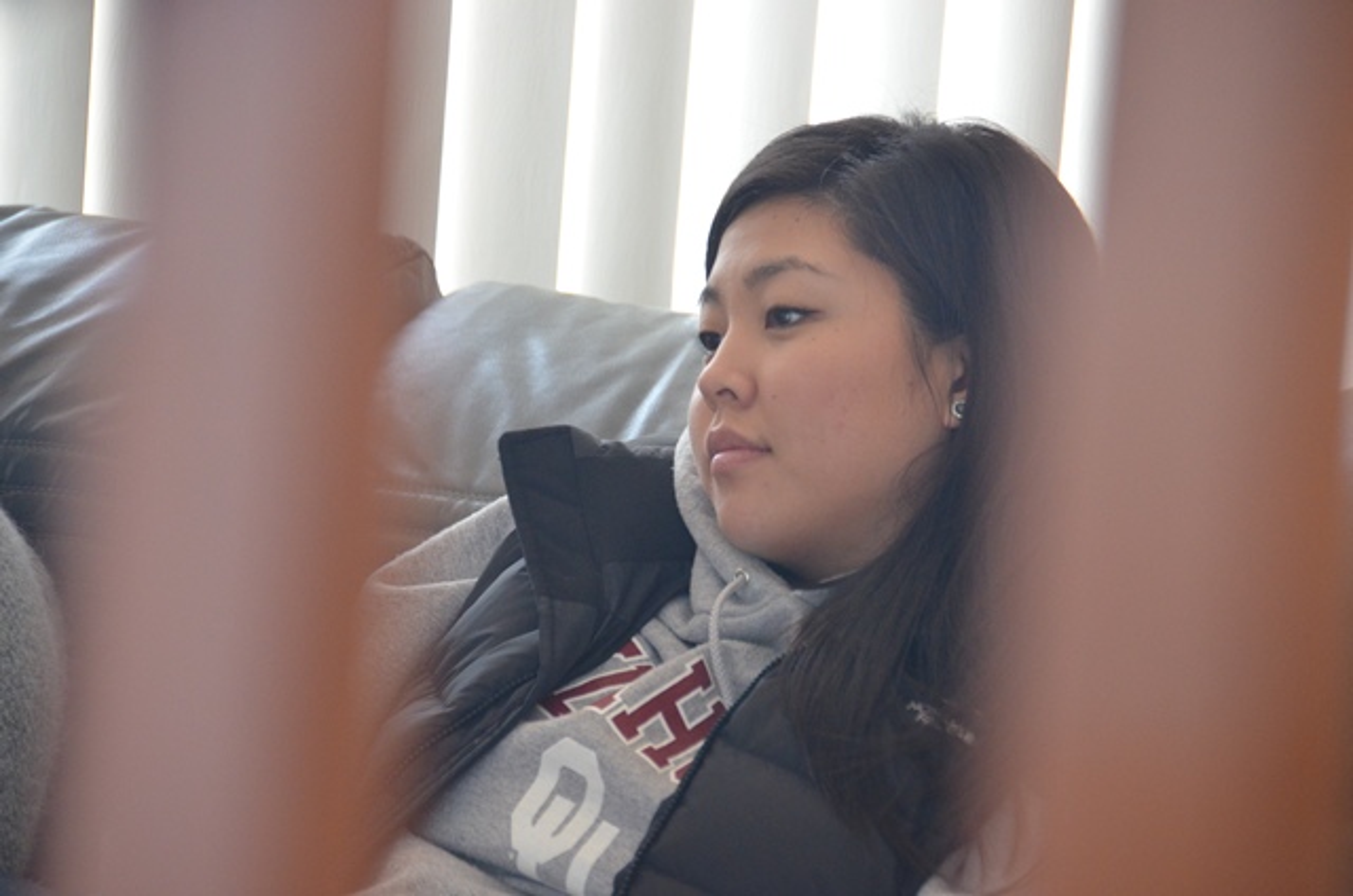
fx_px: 9565
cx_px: 676
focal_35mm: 255
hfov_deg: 8.1
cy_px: 448
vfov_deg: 5.4
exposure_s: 1/20
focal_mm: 170
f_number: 5.6
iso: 1600
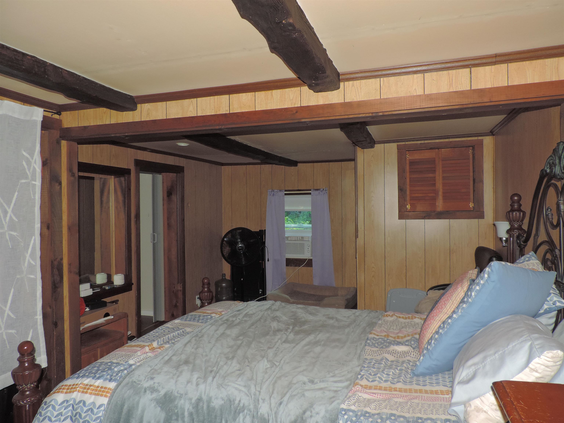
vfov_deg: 56.8
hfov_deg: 71.6
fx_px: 391
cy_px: 212
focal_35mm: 24
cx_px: 282
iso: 200
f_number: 3
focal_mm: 4.3
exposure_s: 1/30
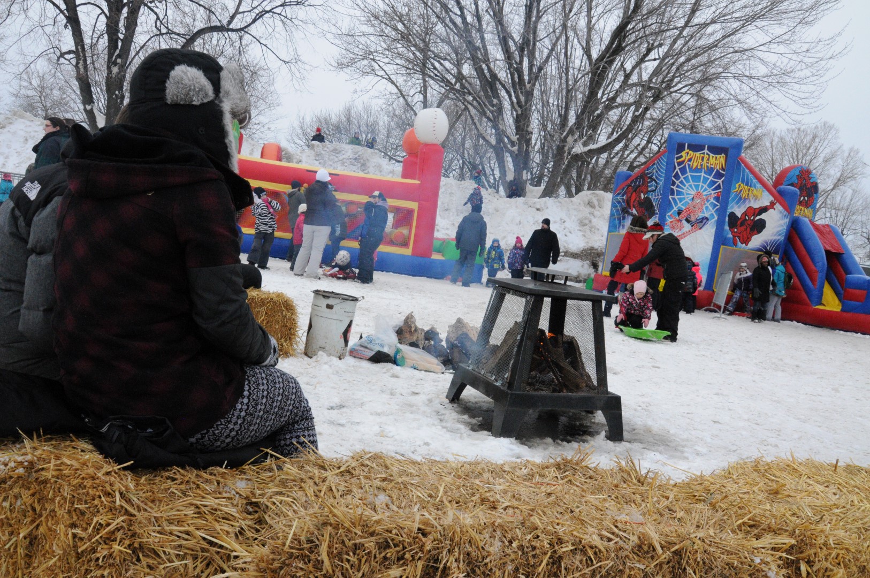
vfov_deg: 47.8
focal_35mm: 27
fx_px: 652
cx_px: 435
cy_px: 289
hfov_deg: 67.4
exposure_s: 1/640
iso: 2000
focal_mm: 18
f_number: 13
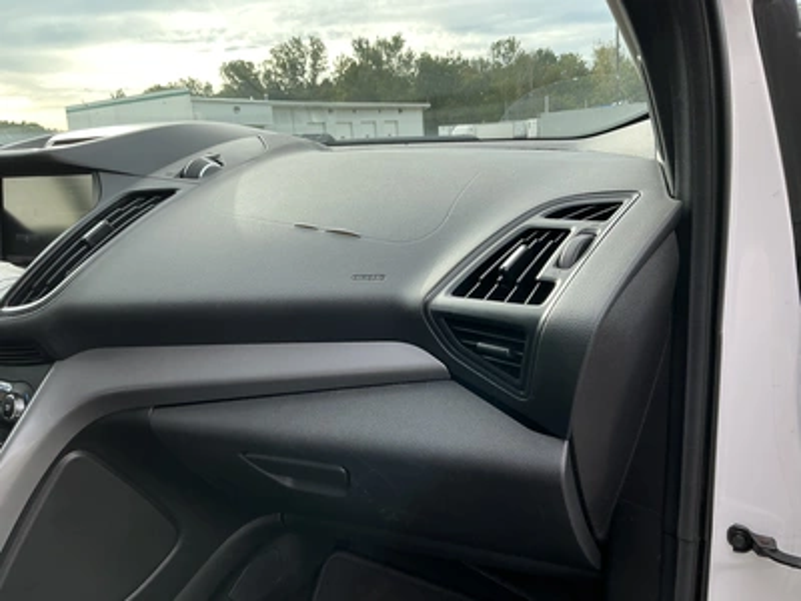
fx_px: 648
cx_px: 400
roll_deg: +4.2
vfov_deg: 49.7
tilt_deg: -14.6
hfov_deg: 63.4
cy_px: 300
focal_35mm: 28
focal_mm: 3
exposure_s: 1/158
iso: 20
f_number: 1.8
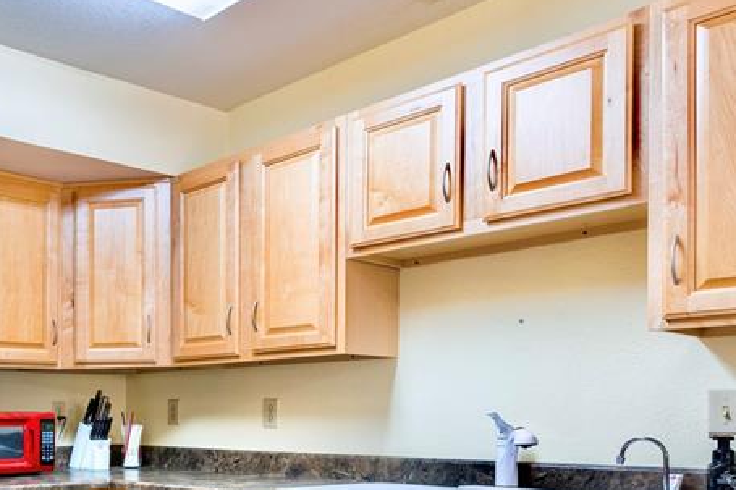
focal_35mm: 36
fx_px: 736
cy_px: 440
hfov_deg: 45.4
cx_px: 11
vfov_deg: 34.8
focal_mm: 16
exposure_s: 1/15
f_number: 7.1
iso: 250
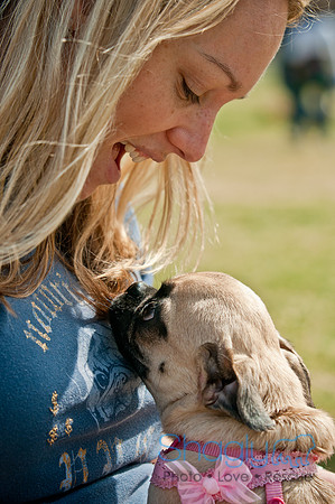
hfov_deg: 11.4
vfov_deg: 17.1
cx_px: 168
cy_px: 252
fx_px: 1679
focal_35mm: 120
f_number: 5
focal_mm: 80
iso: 200
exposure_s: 1/800
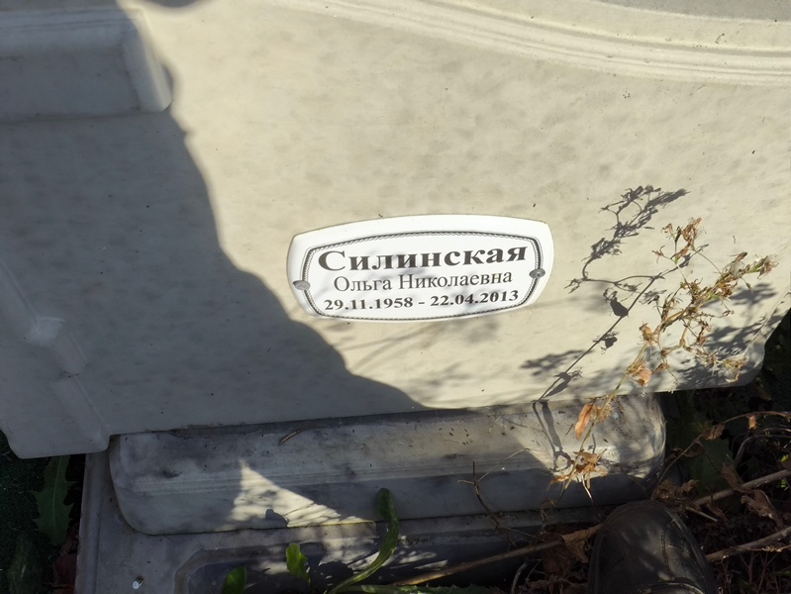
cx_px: 396
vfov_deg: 29.1
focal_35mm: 50
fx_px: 1143
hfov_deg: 38.2
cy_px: 297
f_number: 1.7
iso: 50
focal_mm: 4.71
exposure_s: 1/1622
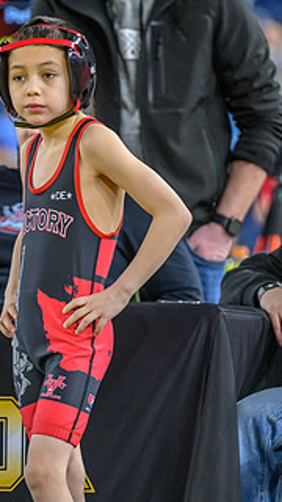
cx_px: -32
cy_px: 315
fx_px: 6301
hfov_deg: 2.6
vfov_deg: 4.6
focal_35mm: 474
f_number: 2.8
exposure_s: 1/640
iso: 4000
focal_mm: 185
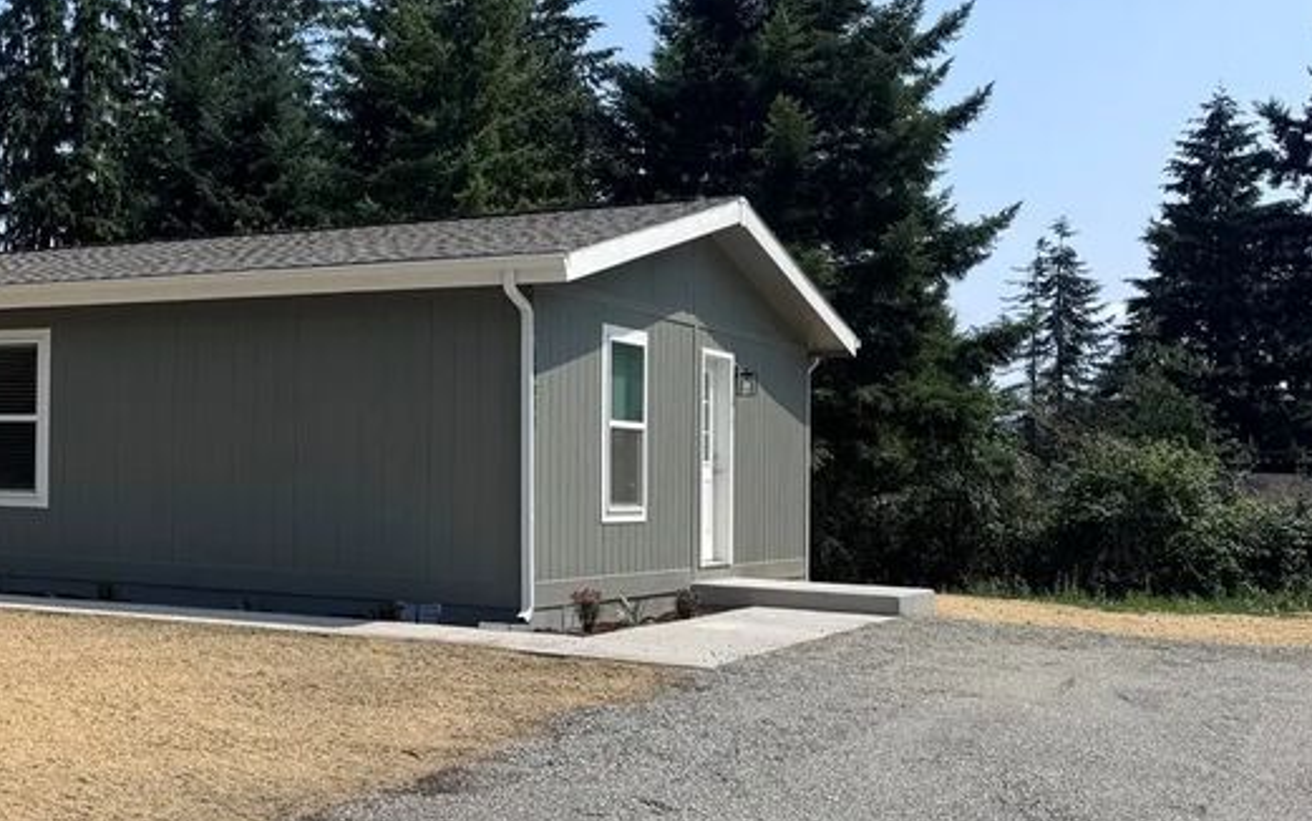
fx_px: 1788
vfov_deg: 25.9
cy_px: 403
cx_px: 50
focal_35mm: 50
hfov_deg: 36.8
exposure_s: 1/5348
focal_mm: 6.76
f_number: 1.78
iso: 80
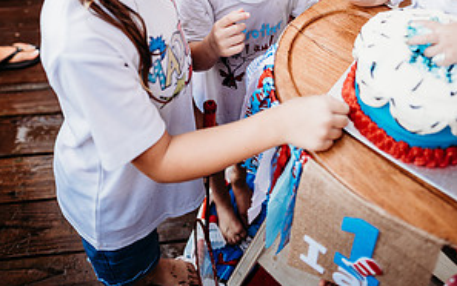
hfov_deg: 52.7
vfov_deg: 29.9
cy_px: -49
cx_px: 228
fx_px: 461
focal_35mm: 37
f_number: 2.5
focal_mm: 24
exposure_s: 1/200
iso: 400
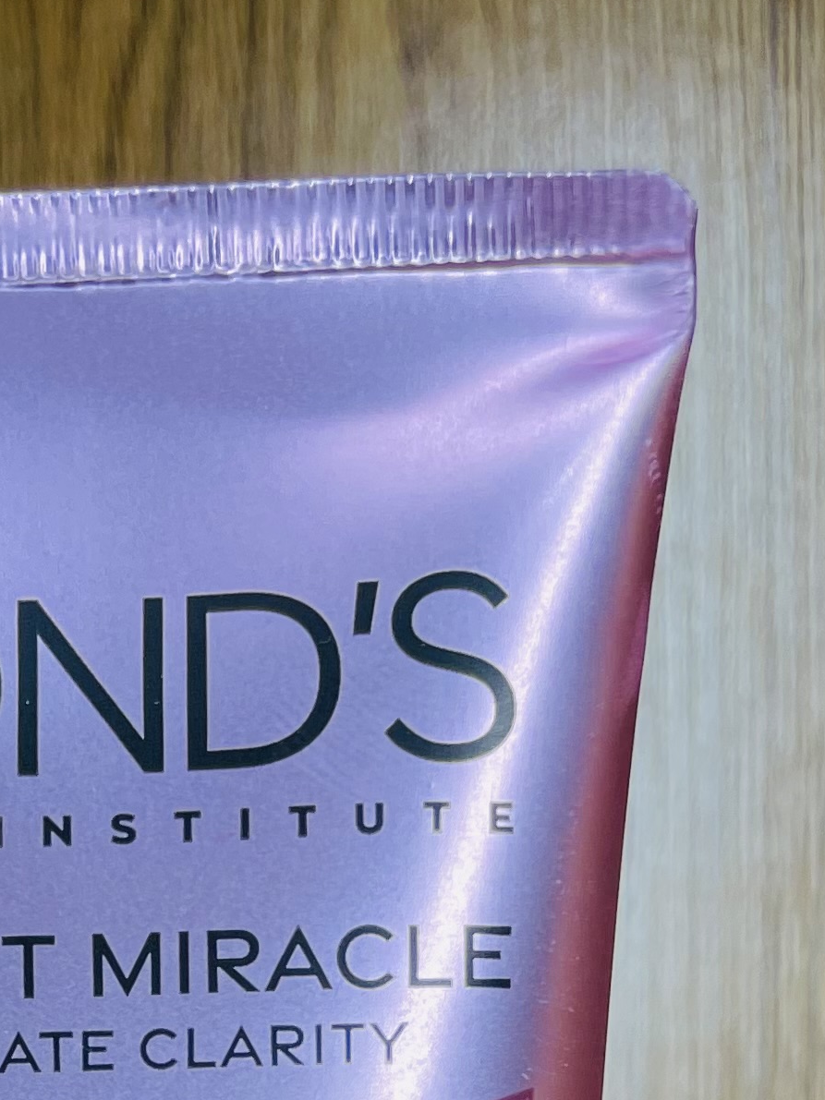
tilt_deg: -8.9
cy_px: 1752
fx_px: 2797
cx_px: 199
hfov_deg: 16.7
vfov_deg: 18.9
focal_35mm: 88
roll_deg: +2.3
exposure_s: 1/121
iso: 32
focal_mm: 4.2
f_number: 1.6
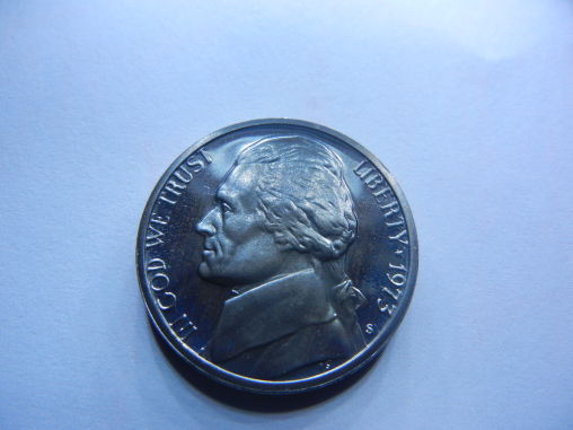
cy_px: 215
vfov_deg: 41.8
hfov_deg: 54.0
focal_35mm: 34
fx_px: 563
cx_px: 286
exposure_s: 1/361
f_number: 3.6
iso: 160
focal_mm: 6.2
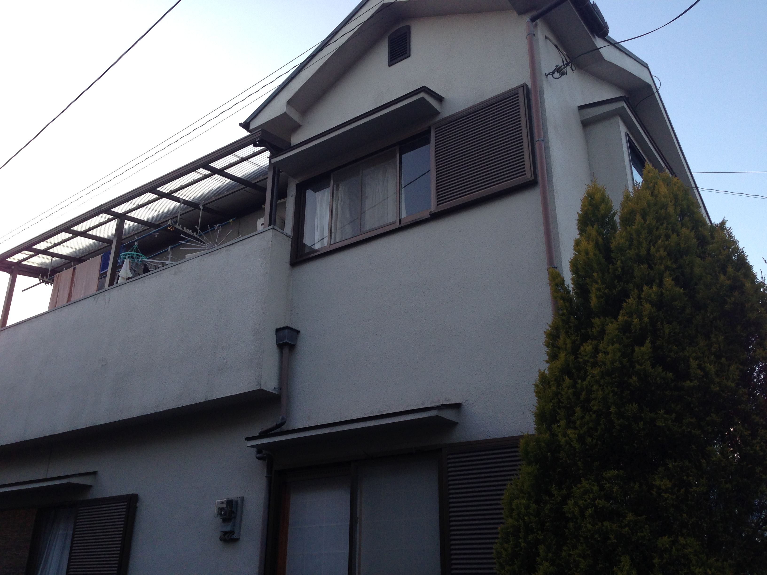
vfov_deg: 42.9
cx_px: 384
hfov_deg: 55.4
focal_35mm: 33
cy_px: 288
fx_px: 731
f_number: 2.4
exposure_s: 1/120
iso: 80
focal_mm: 4.12
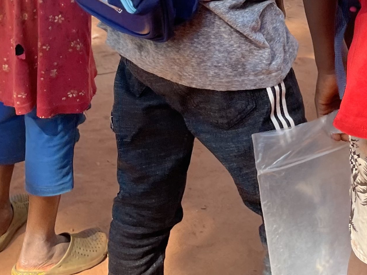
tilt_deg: -8.2
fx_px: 880
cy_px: -118
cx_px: 276
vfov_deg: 16.4
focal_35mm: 83
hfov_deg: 23.3
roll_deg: -1.6
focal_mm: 4.2
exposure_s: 1/654
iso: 50
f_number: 1.6
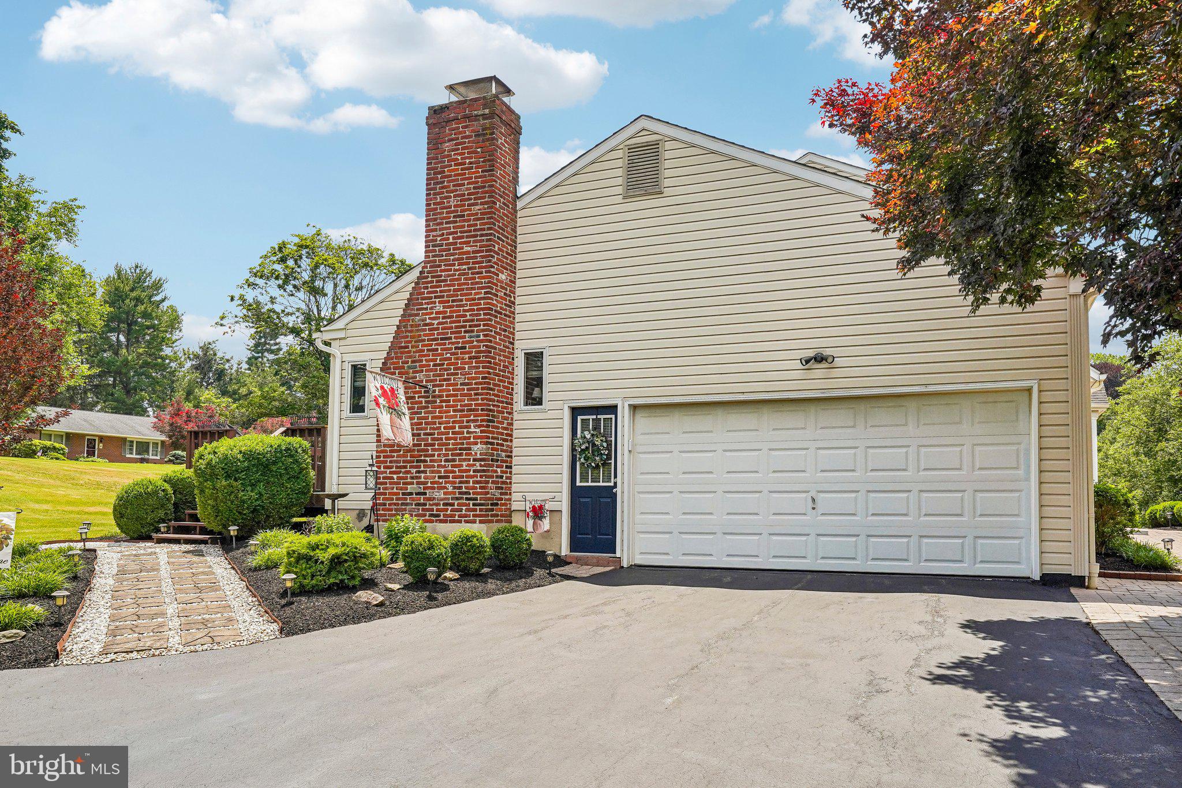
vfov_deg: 53.1
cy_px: 394
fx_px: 788
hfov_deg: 73.7
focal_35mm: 24
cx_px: 591
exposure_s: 1/2500
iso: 800
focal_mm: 24
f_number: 8
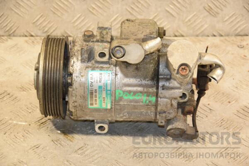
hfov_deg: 18.2
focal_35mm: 112
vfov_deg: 12.2
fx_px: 778
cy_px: 83
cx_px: 124
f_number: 5.3
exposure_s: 1/125
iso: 800
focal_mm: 75
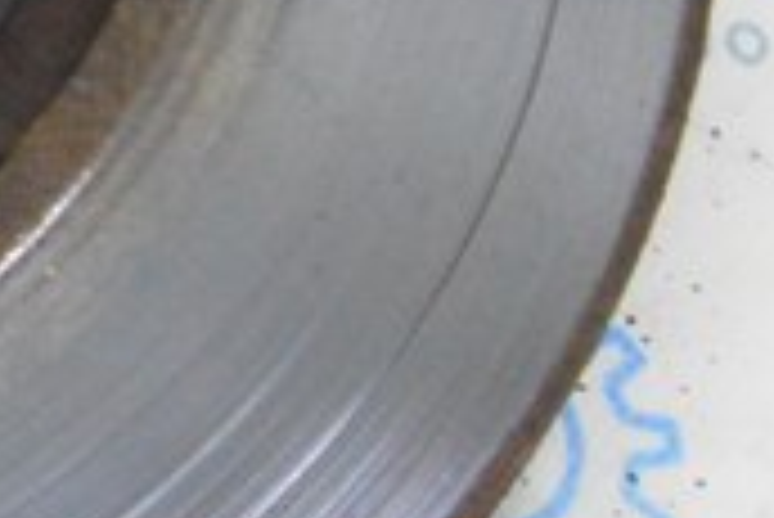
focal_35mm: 214
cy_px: -408
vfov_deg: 6.3
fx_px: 4605
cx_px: -873
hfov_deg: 8.9
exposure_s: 1/15
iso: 6400
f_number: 20
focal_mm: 24
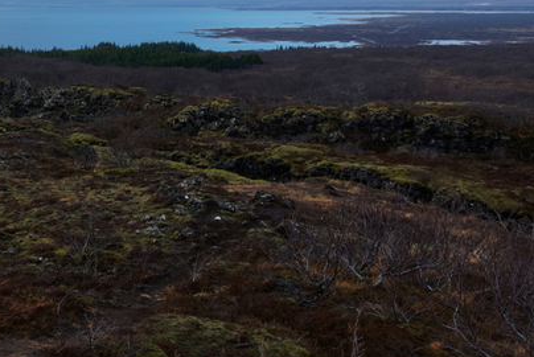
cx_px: 46
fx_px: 698
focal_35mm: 47
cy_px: 106
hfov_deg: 38.8
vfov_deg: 28.4
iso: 400
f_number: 5.6
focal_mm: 8.8
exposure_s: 1/125
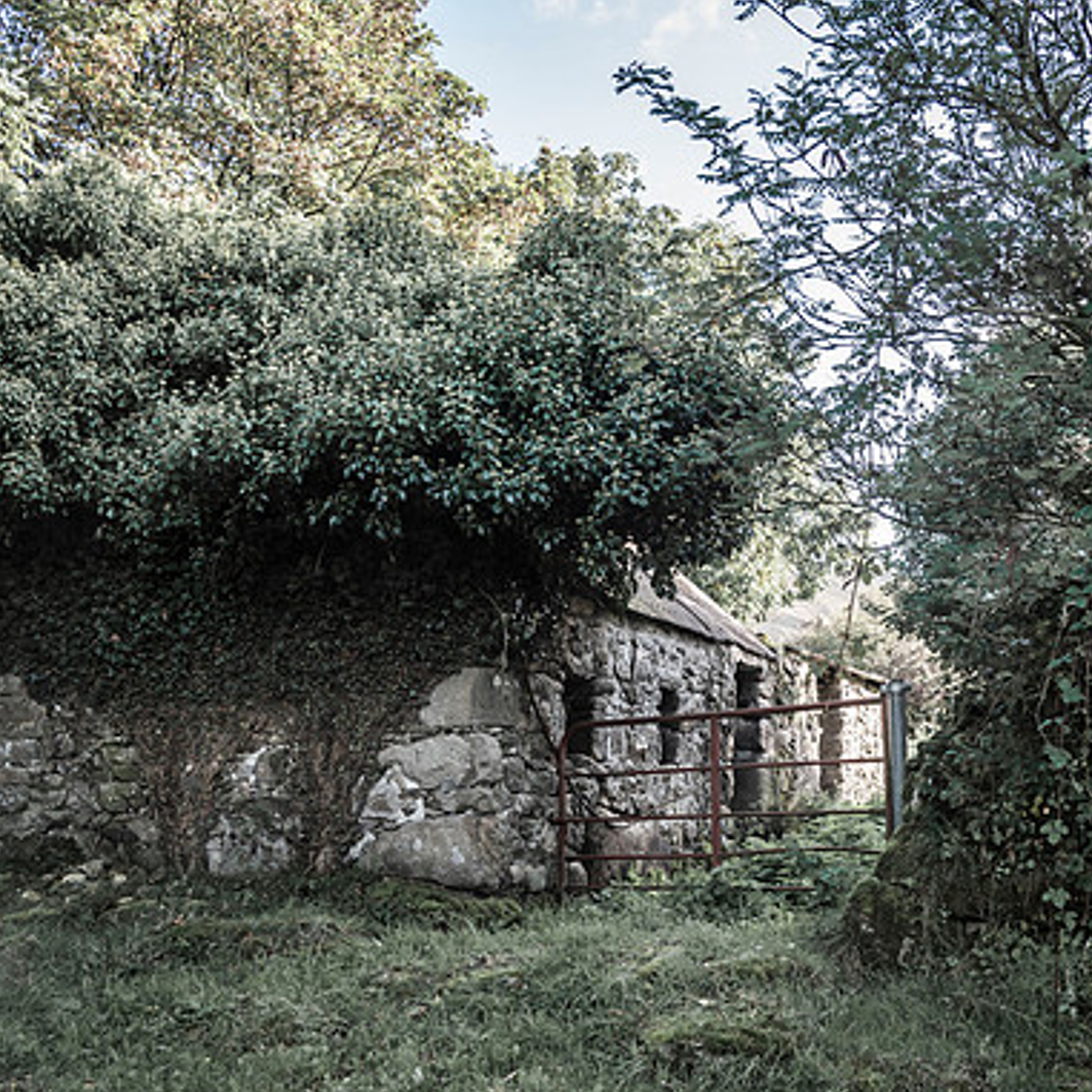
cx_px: 774
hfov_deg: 37.7
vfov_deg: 38.3
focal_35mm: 44
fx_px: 1570
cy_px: 552
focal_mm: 34
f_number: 5.6
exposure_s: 1/160
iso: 400
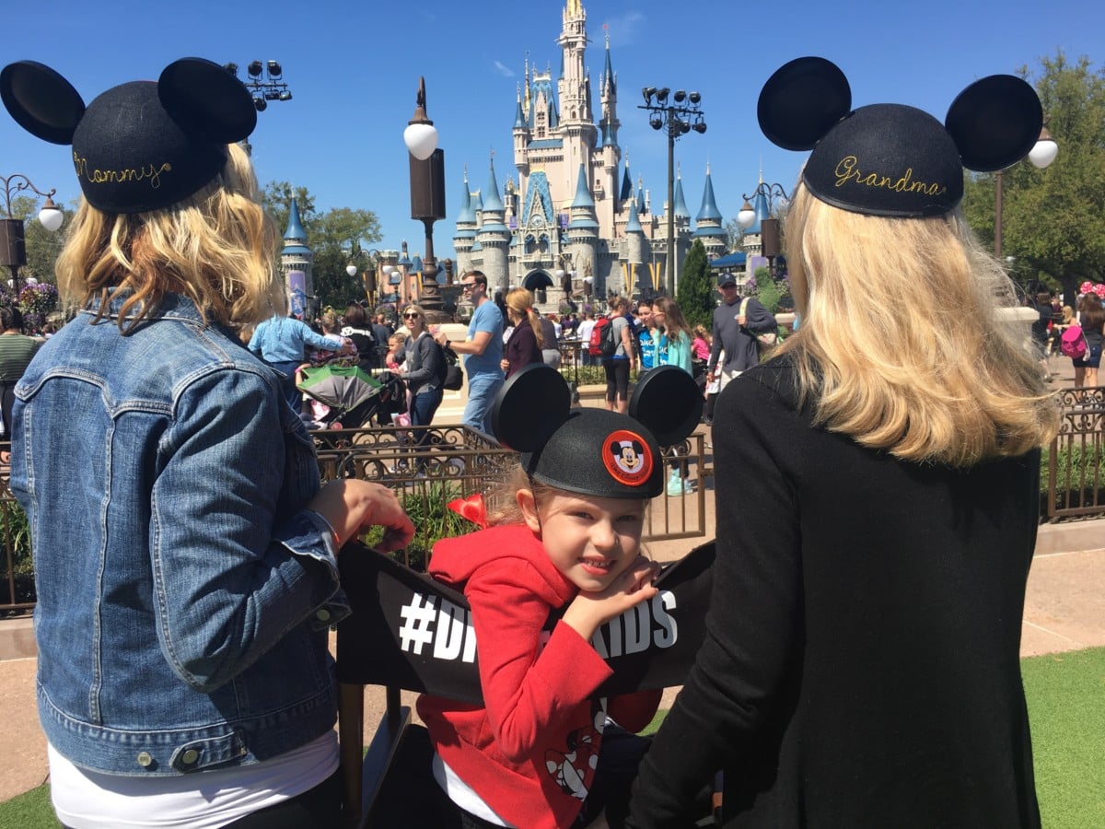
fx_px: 926
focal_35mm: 29
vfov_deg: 48.2
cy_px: 414
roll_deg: +1.3
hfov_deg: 61.7
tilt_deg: -5.4
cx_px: 552
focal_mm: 4.15
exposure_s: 1/1261
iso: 25
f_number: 2.2
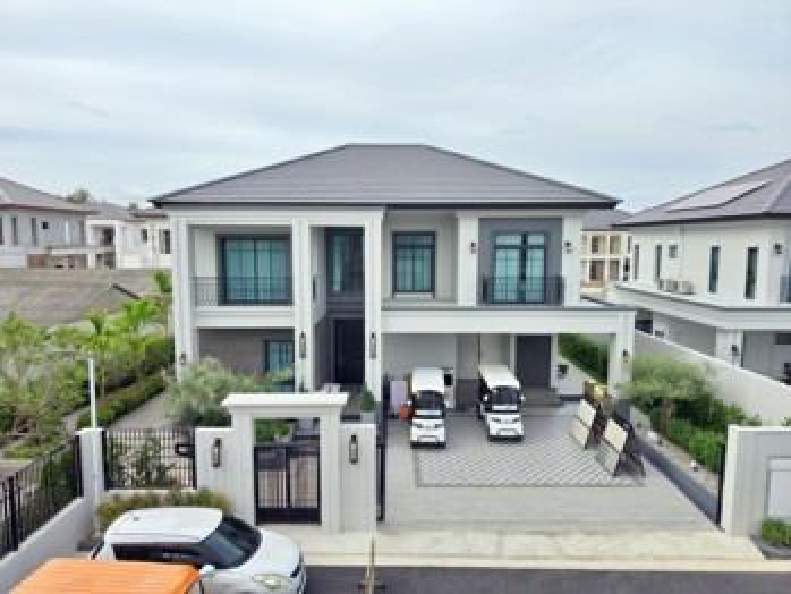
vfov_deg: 56.8
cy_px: 297
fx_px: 549
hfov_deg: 71.6
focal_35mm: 24
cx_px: 396
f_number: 1.8
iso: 130
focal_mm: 8.67
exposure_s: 1/20
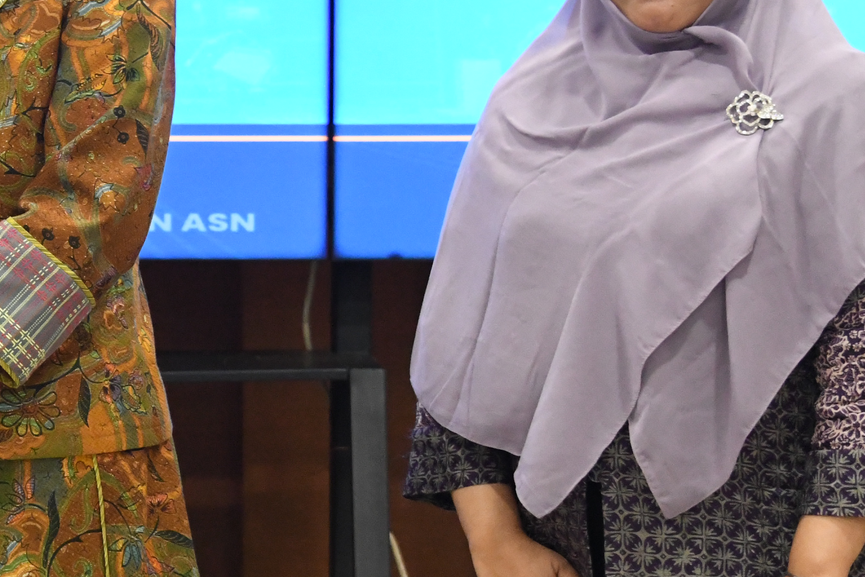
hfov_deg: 7.8
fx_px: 6296
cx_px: -17
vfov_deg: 5.2
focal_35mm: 262
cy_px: 256
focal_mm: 85
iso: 6400
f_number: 7.1
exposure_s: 1/100
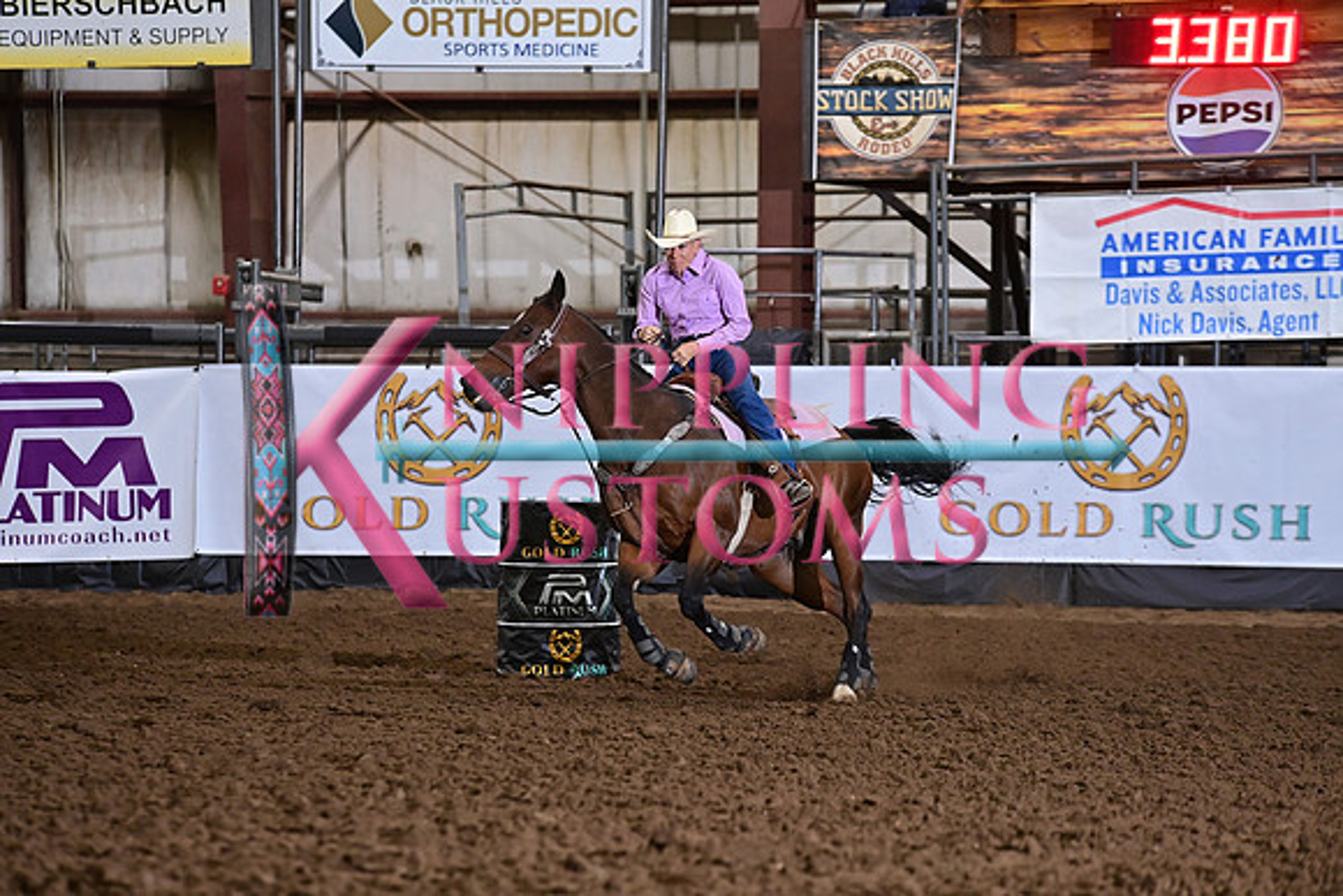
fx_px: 7463
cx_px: 672
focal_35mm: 200
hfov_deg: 10.3
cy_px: 448
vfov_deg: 6.9
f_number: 4
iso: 2000
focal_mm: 200
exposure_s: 1/250
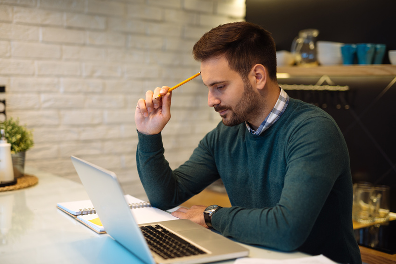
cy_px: 132
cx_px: 198
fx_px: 550
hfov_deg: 39.6
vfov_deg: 27.0
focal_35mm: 50
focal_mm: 50
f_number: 1.8
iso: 400
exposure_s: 1/200
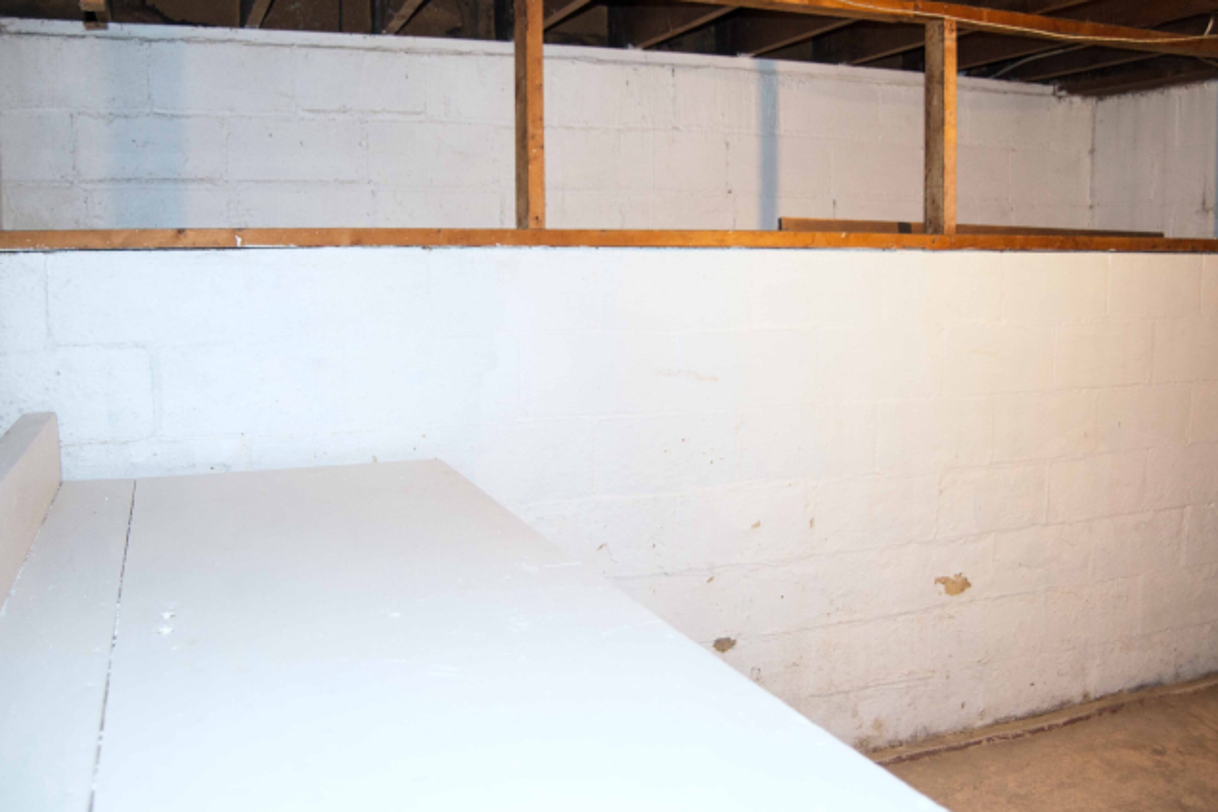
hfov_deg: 57.2
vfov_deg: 39.9
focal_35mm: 33
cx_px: 620
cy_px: 362
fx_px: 1116
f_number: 3.5
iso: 800
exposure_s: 1/60
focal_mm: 28
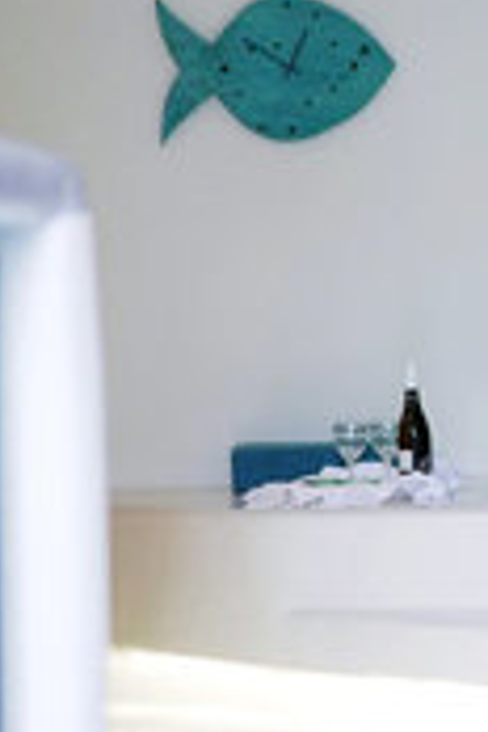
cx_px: 829
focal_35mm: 121
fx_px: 2460
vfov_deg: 16.8
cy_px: 156
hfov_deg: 10.7
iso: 640
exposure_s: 1/640
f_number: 1.4
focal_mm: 35
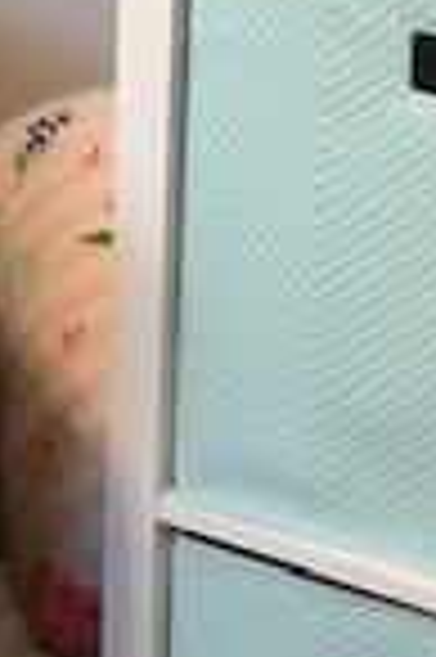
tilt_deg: -22.2
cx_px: 99
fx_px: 2331
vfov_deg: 15.7
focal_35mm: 128
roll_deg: -0.7
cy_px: 9
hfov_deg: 10.7
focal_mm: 3.99
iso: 100
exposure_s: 1/15
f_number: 1.8
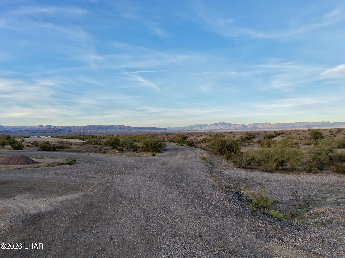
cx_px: 172
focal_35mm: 24
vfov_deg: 56.8
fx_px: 239
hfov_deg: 71.6
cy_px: 129
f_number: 1.8
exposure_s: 1/640
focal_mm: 8.67
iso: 100
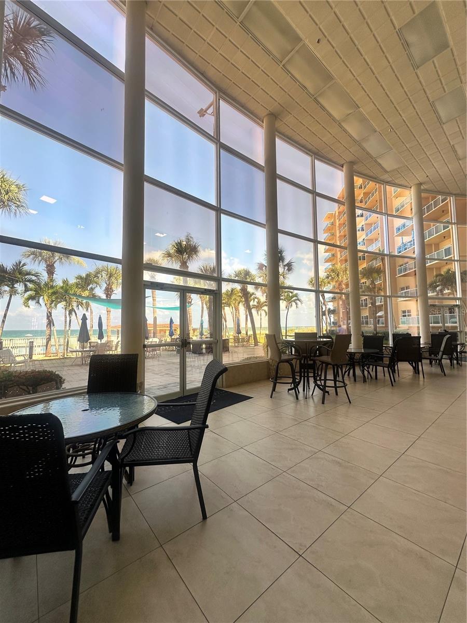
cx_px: 234
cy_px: 312
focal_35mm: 14
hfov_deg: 85.7
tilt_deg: +4.1
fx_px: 252
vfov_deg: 102.1
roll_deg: -0.7
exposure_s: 1/126
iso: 40
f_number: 2.2
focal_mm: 2.22
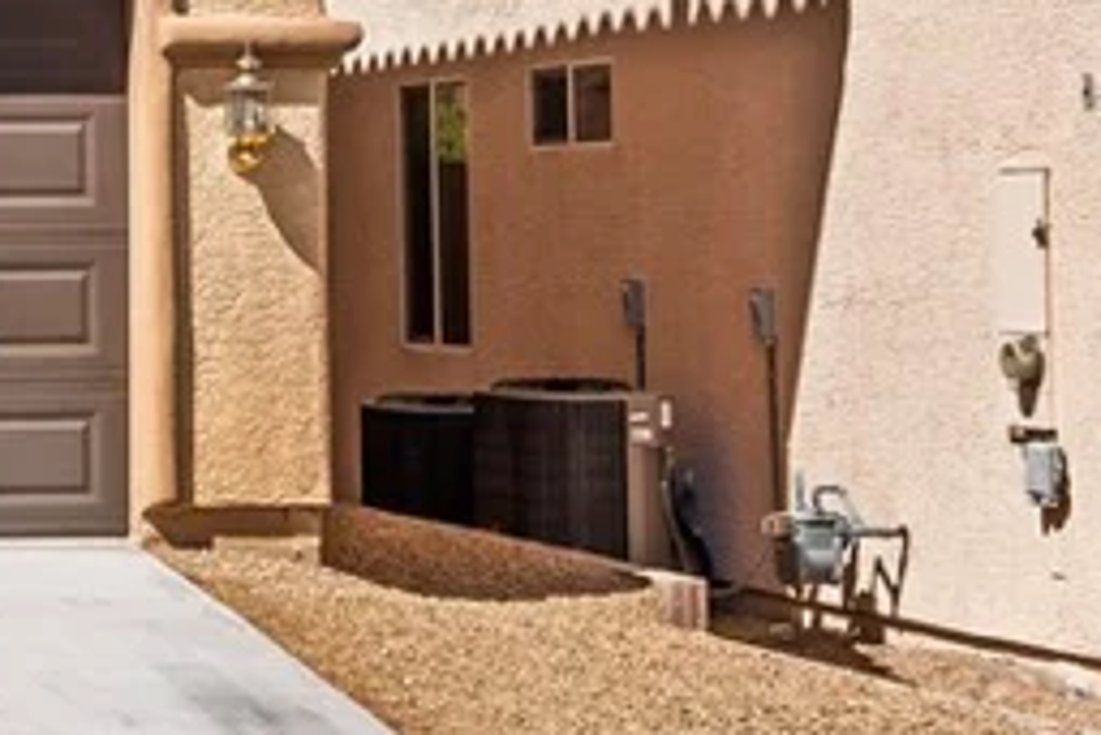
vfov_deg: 11.0
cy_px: 41
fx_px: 3794
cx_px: -714
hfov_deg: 14.9
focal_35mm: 124
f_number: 8
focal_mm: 21
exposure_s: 1/8000
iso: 400
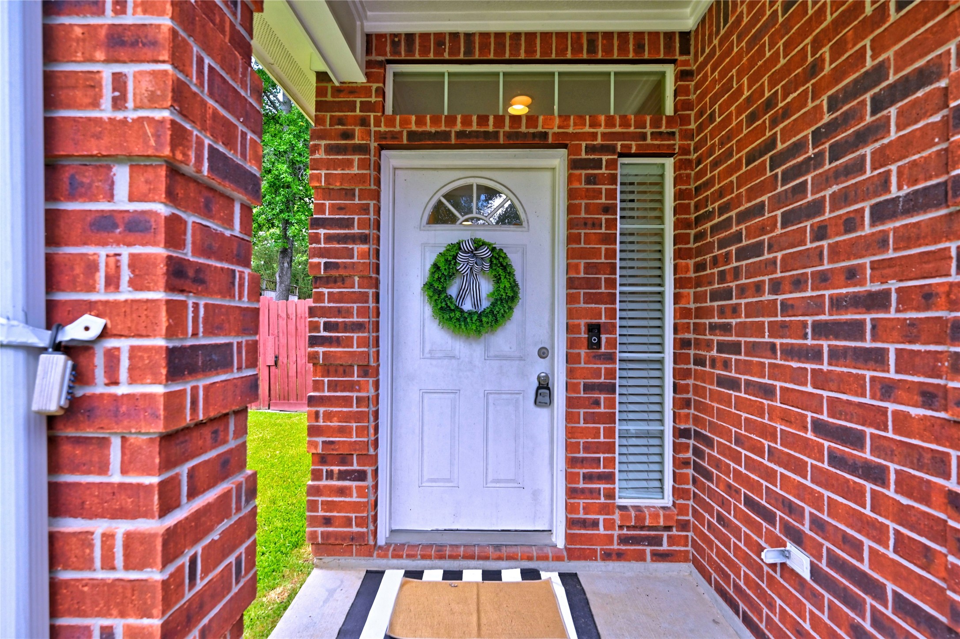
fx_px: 493
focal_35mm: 18
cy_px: 320
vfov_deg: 65.9
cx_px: 480
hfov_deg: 88.5
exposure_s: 1/60
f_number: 8
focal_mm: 18.5
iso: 400
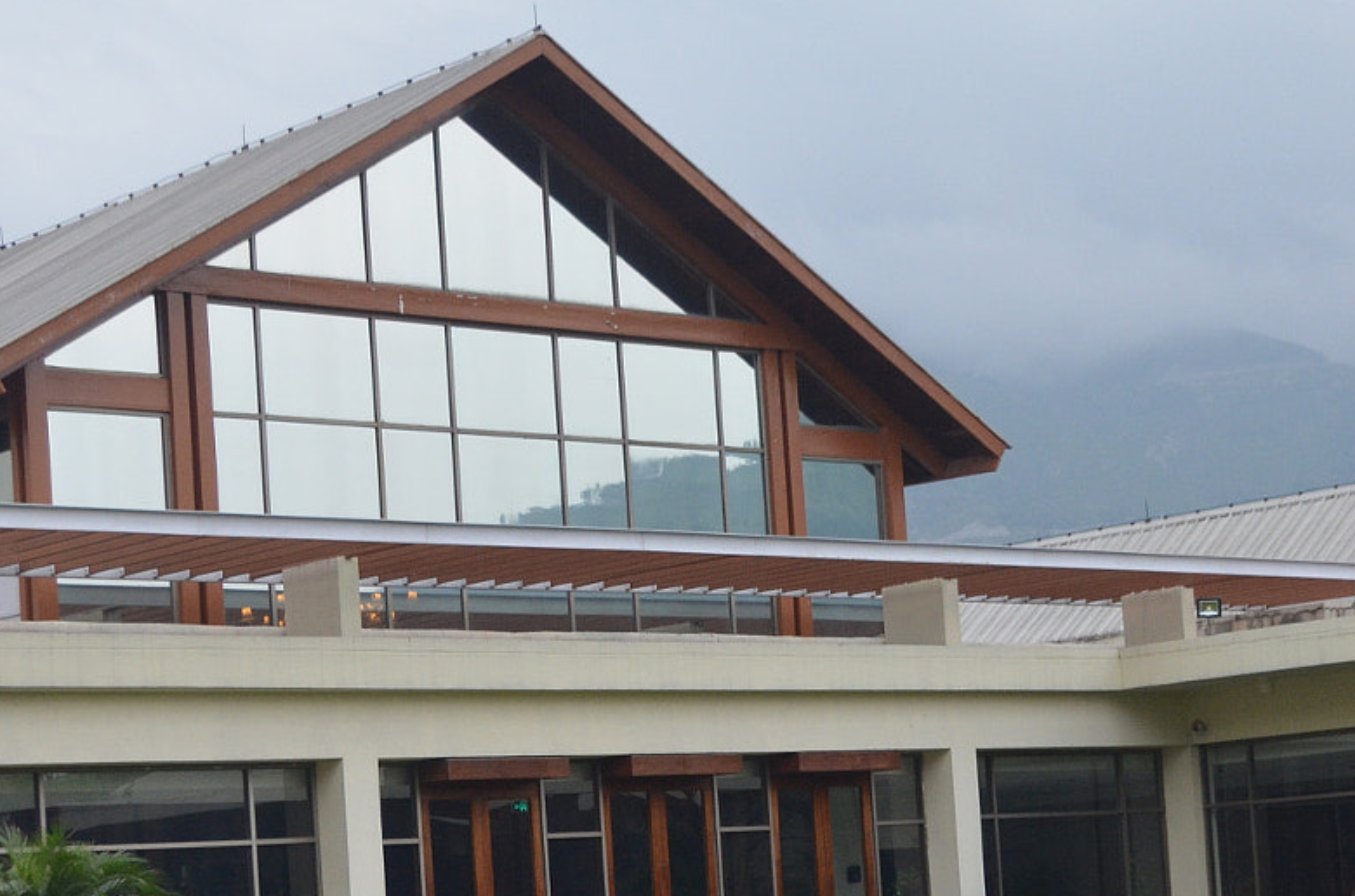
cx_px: 643
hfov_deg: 25.4
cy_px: 758
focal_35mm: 80
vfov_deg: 16.8
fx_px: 3004
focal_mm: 26
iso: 800
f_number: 4.2
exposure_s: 1/60
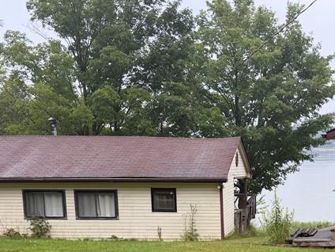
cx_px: 253
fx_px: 561
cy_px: 245
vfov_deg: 24.2
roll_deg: -0.4
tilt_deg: -10.7
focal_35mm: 58
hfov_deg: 32.6
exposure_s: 1/199
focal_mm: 6.76
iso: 80
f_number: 1.78
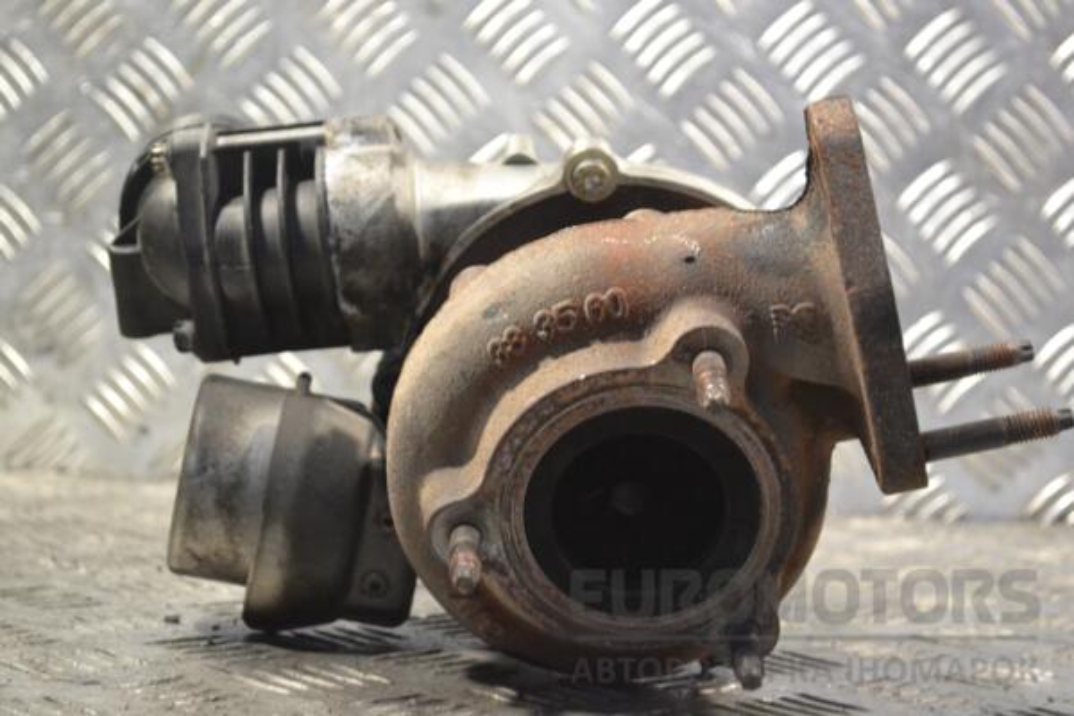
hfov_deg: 24.6
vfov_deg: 16.6
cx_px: 537
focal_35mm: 82
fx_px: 2461
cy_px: 358
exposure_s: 1/160
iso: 3200
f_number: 6.3
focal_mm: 55
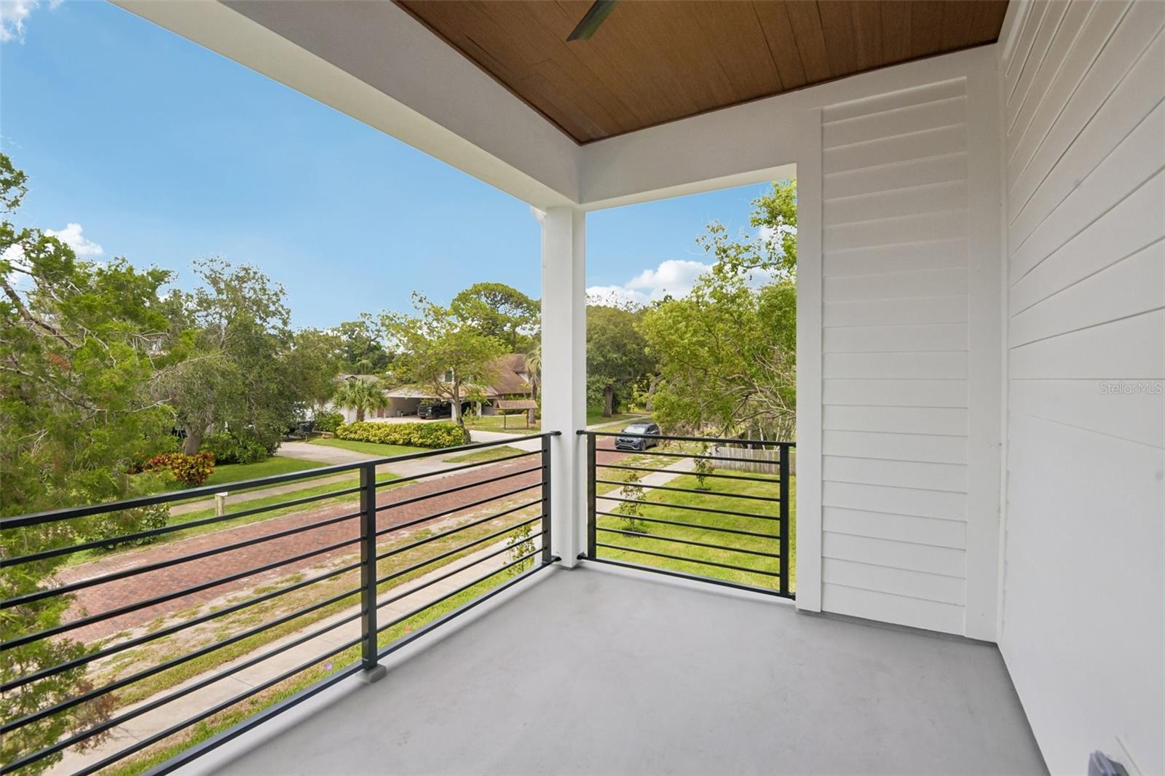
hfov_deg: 96.7
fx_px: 518
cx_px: 582
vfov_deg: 73.7
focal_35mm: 16
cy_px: 388
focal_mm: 16
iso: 400
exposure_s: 1/1250
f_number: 8
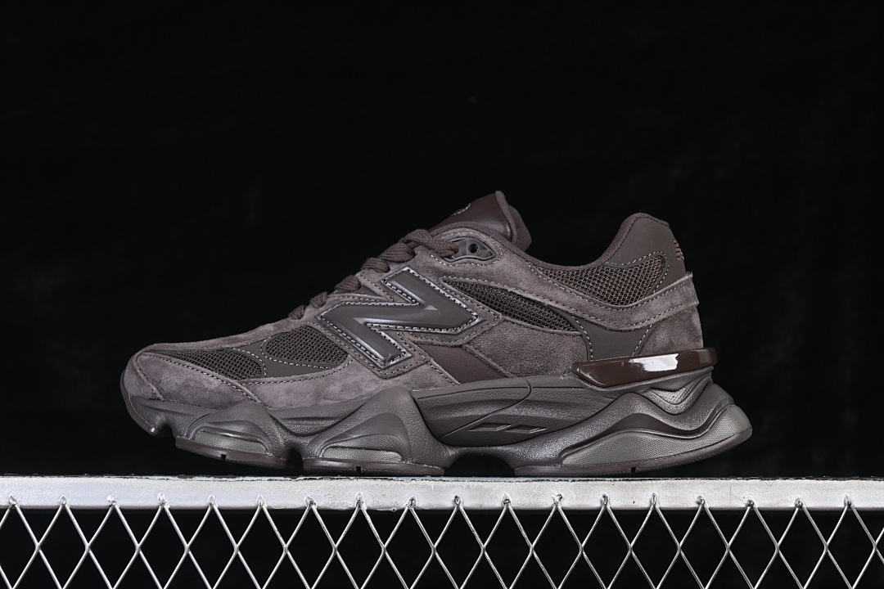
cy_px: 294
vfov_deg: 18.2
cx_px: 442
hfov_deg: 27.0
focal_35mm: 75
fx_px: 1842
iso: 160
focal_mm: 50
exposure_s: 1/60
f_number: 6.3
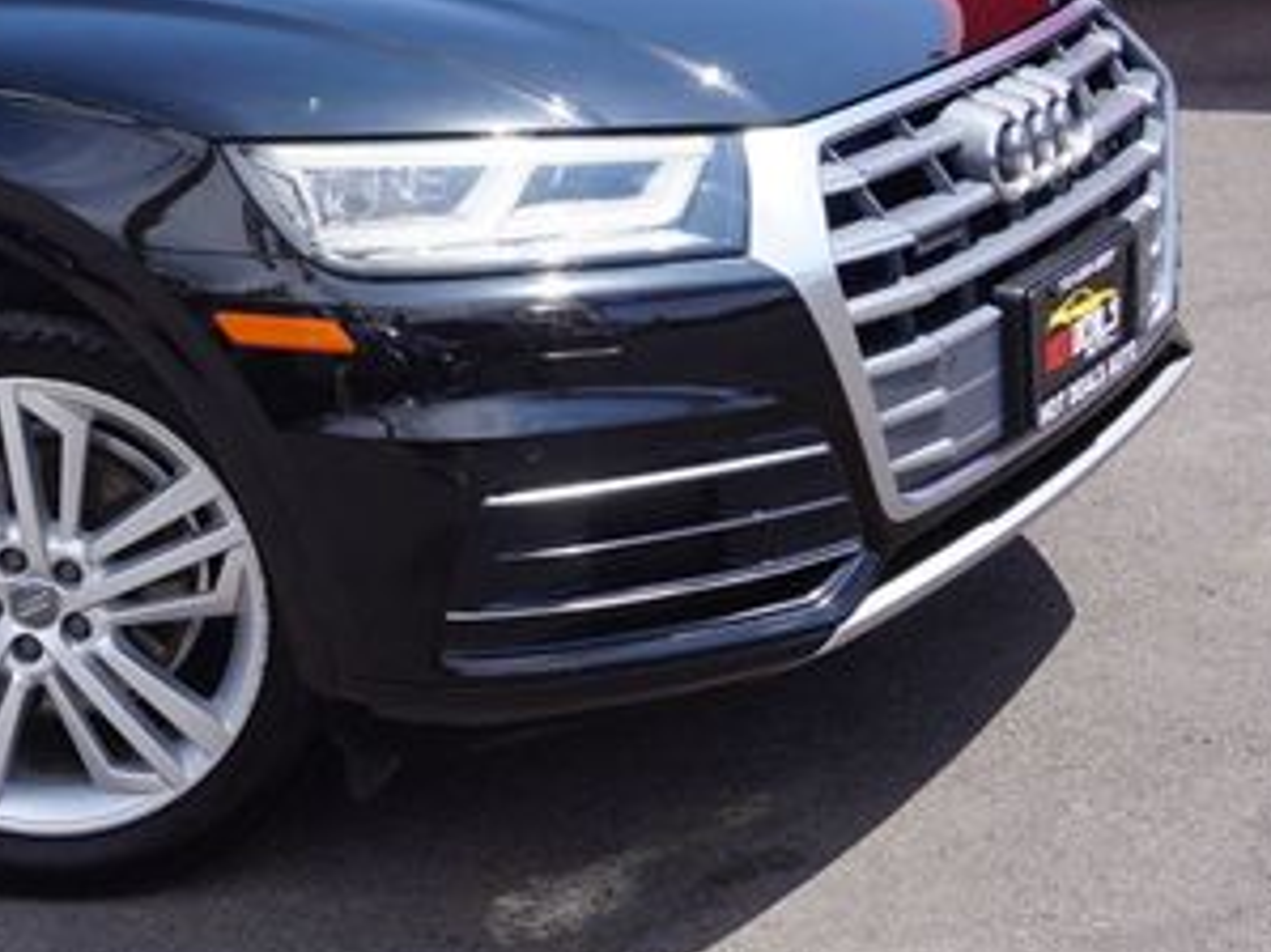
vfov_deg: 20.5
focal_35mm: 71
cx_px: -30
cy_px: 187
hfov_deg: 25.9
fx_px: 2607
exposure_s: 1/80
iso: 100
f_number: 11
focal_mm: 23
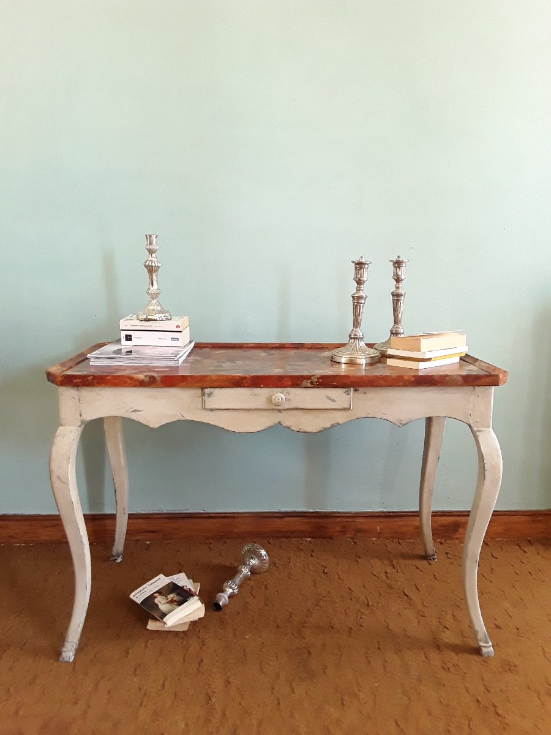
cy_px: 368
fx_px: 573
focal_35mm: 27
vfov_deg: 65.3
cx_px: 276
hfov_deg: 51.4
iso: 200
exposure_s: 1/25
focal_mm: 2.91
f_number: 1.9
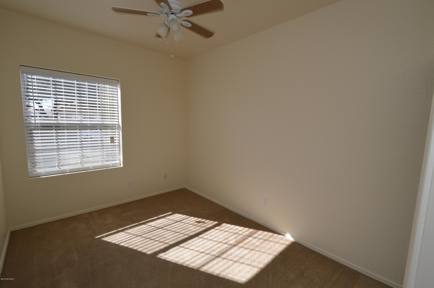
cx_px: 217
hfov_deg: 100.4
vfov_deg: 77.2
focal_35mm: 15
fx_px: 181
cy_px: 144
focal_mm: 10
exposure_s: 1/125
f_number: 5.6
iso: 100
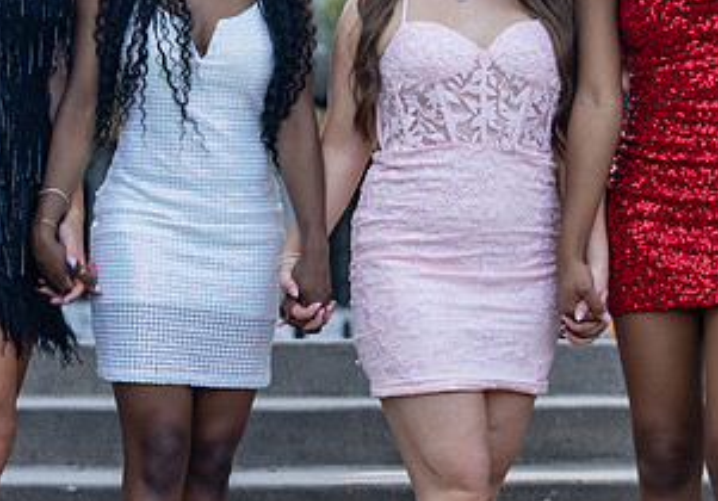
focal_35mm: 145
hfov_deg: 13.9
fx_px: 2934
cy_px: 118
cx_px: 495
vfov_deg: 9.7
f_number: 3.5
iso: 250
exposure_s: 1/320
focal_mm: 70
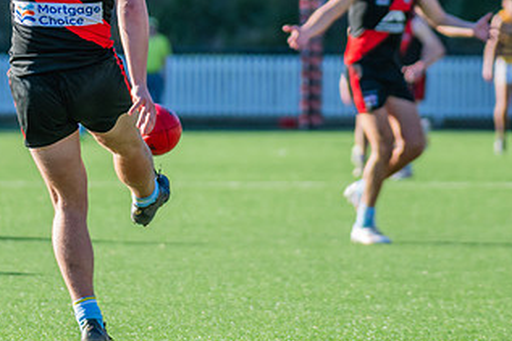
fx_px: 7207
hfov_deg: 4.1
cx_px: 100
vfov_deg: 2.7
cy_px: 80
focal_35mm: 507
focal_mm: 250
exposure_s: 1/1250
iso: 800
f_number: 6.3
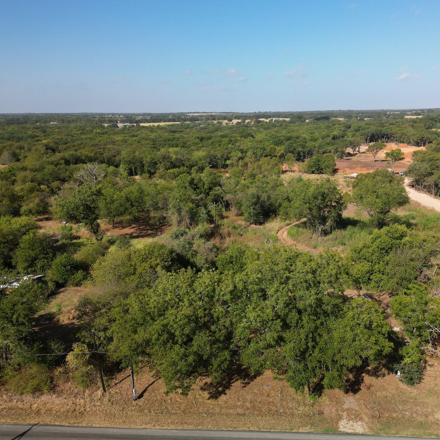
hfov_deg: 55.1
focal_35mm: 29
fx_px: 417
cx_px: 268
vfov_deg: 55.6
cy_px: 221
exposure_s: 1/1250
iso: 100
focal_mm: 6.72
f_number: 1.7
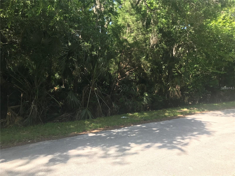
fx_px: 190
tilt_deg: -0.2
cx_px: 118
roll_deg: -0.1
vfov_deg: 49.7
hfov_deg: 63.4
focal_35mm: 28
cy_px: 88
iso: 20
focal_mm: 3.99
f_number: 1.8
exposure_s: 1/260
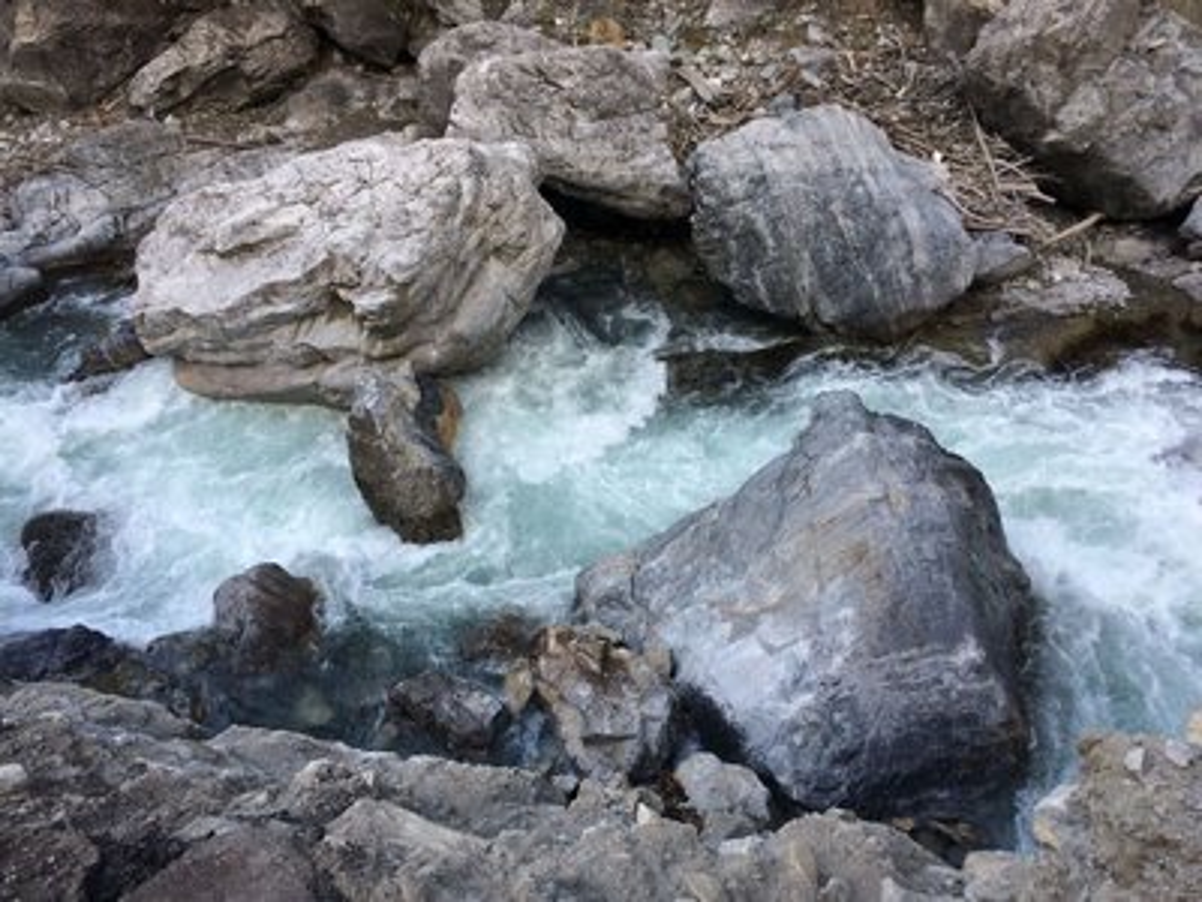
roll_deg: +3.7
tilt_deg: -43.6
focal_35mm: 29
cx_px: 601
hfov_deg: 61.7
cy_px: 451
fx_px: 1007
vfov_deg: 48.2
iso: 32
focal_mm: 4.15
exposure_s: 1/345
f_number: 2.2
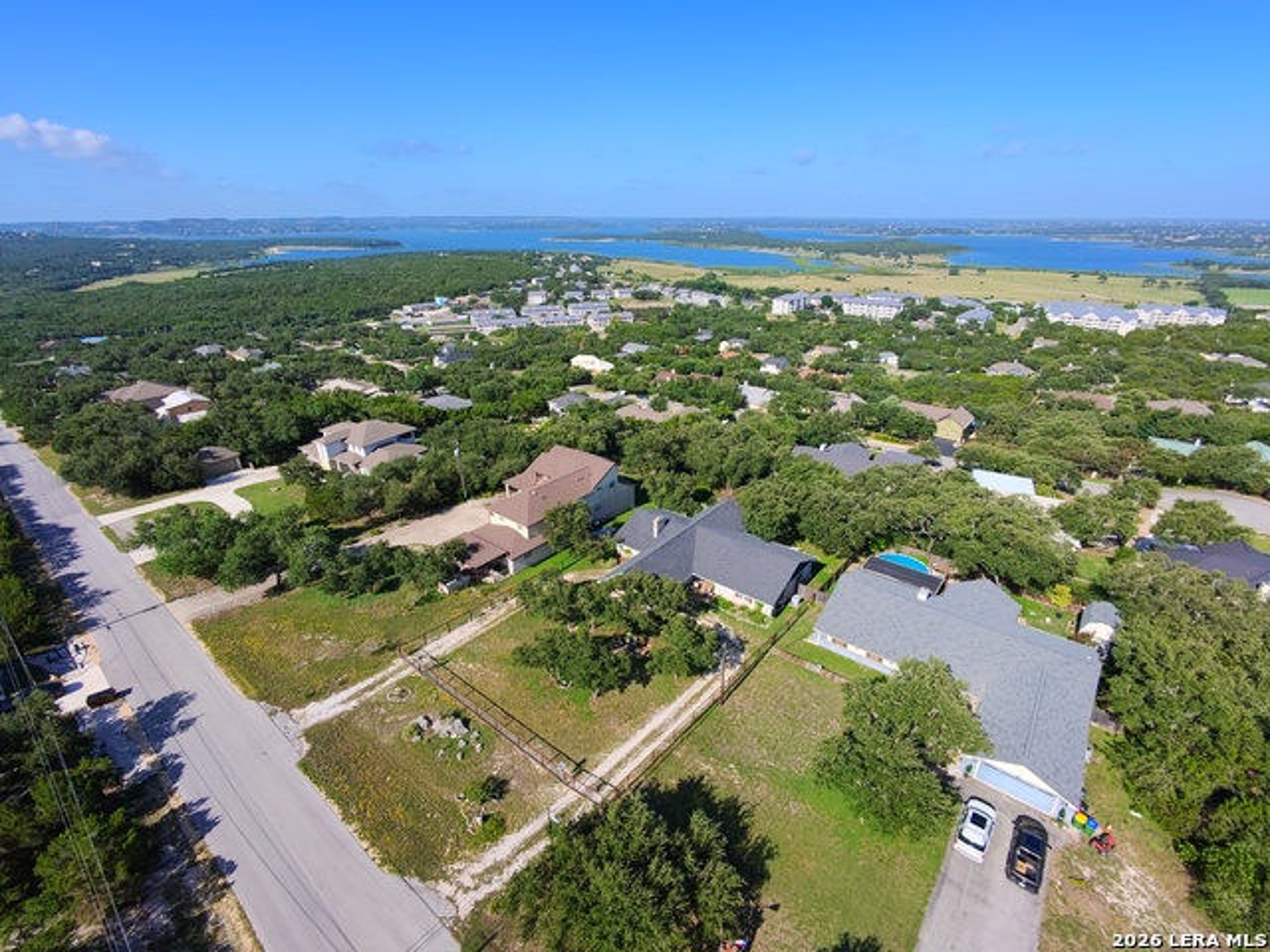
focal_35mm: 16
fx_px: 587
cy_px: 476
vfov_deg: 78.1
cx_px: 635
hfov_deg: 94.5
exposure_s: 1/1171
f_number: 2.55
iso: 102
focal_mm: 16
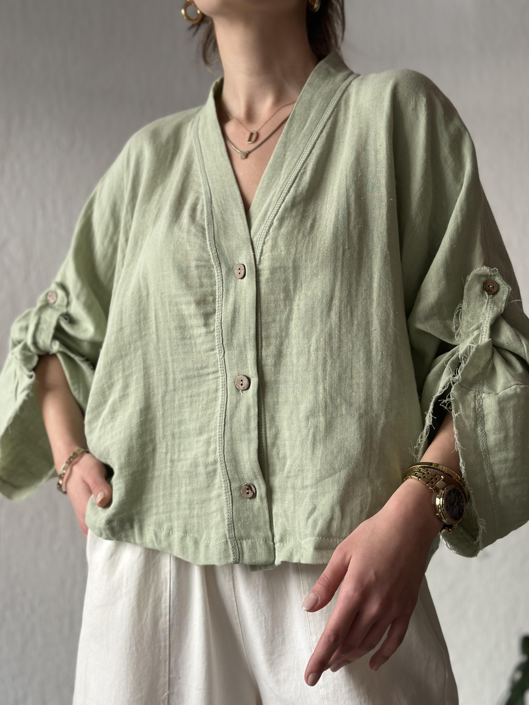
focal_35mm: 50
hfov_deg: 29.1
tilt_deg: +2.9
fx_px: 1019
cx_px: 272
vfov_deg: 38.2
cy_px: 349
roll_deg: +0.1
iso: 80
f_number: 1.78
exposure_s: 1/211
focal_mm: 6.86
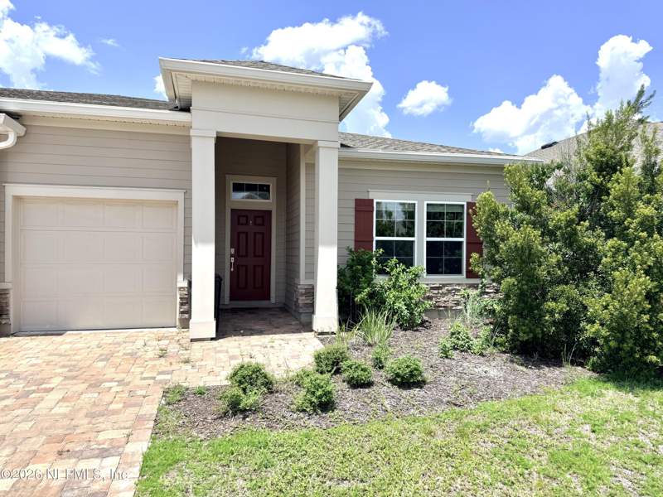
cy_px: 248
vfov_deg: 56.8
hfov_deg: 71.6
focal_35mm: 24
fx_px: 460
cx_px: 332
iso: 80
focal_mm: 6.76
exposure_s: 1/4405
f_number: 1.78
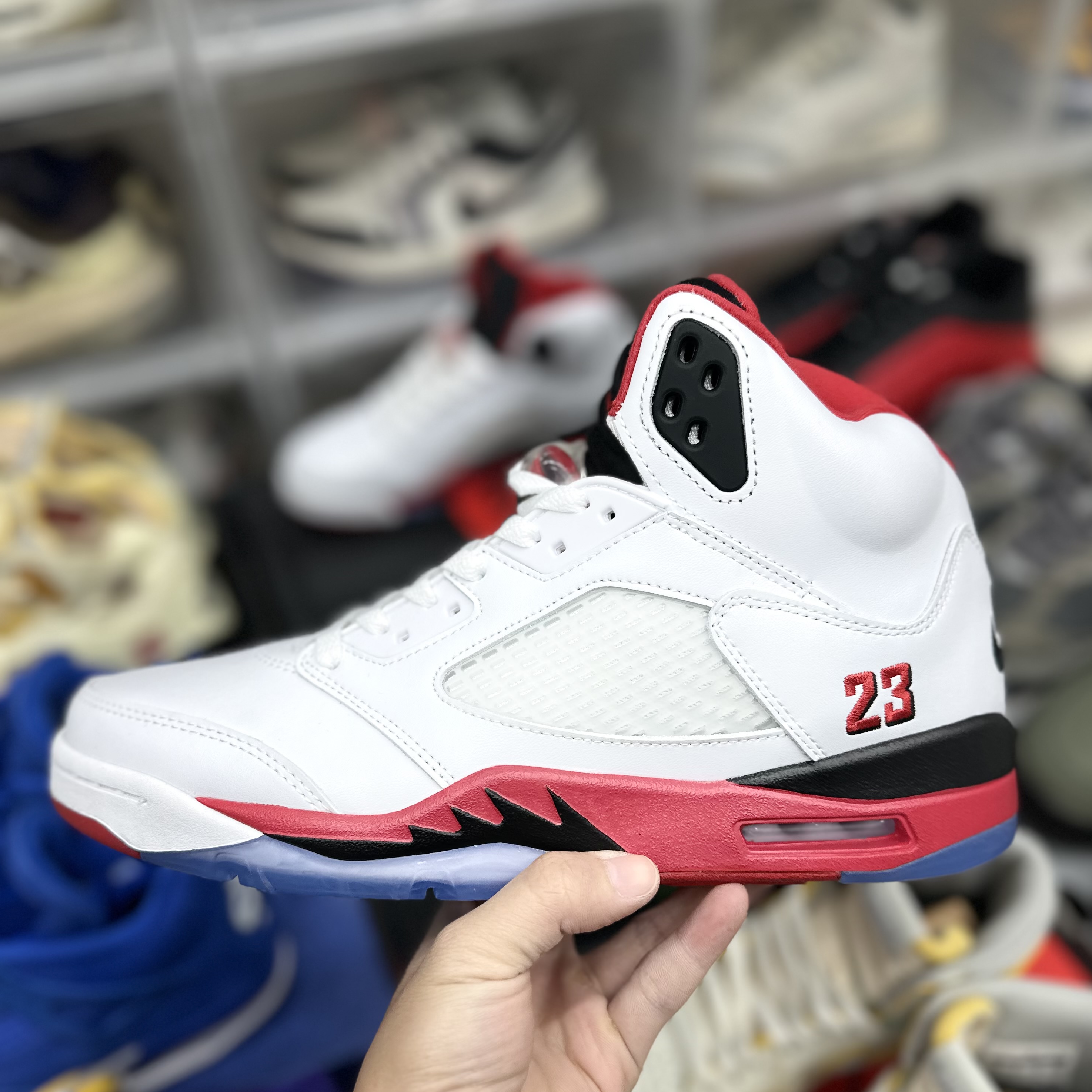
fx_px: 1035
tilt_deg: -45.7
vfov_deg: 55.4
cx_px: 559
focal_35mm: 29
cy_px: 622
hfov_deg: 55.6
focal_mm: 6.86
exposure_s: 1/121
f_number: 1.78
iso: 64
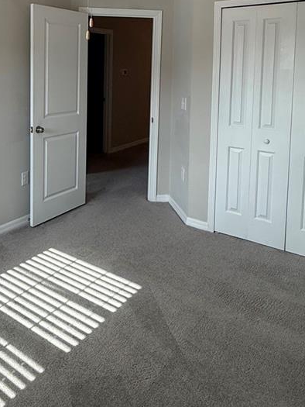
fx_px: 376
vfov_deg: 54.0
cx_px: 96
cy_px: 98
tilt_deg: -4.9
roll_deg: -0.8
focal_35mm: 32
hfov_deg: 43.4
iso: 80
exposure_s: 1/120
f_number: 2.2
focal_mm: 2.22
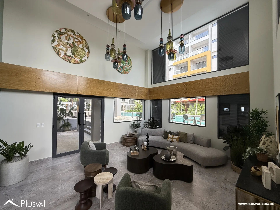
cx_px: 140
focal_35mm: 14
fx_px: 113
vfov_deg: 85.7
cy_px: 105
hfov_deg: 102.1
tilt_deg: +0.6
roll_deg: -0.6
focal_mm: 2.22
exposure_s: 1/161
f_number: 2.2
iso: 64
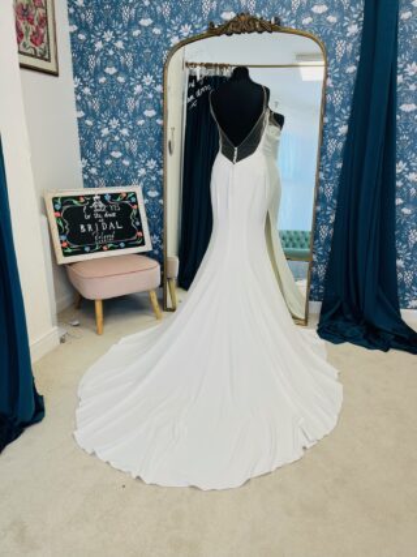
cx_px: 208
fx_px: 418
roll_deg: +0.6
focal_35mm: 26
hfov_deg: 53.0
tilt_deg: -17.6
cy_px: 278
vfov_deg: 67.3
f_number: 1.6
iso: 40
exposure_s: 1/100
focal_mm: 5.1
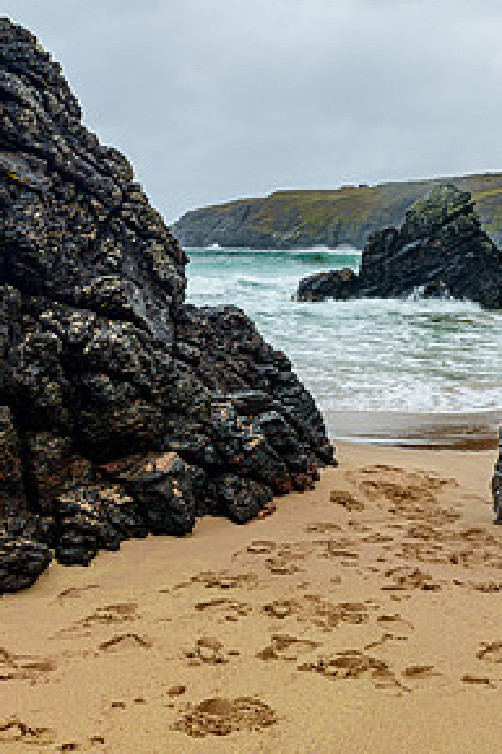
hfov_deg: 27.2
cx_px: 70
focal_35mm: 48
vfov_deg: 40.7
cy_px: 259
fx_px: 1005
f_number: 8
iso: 100
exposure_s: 1/30
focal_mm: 24
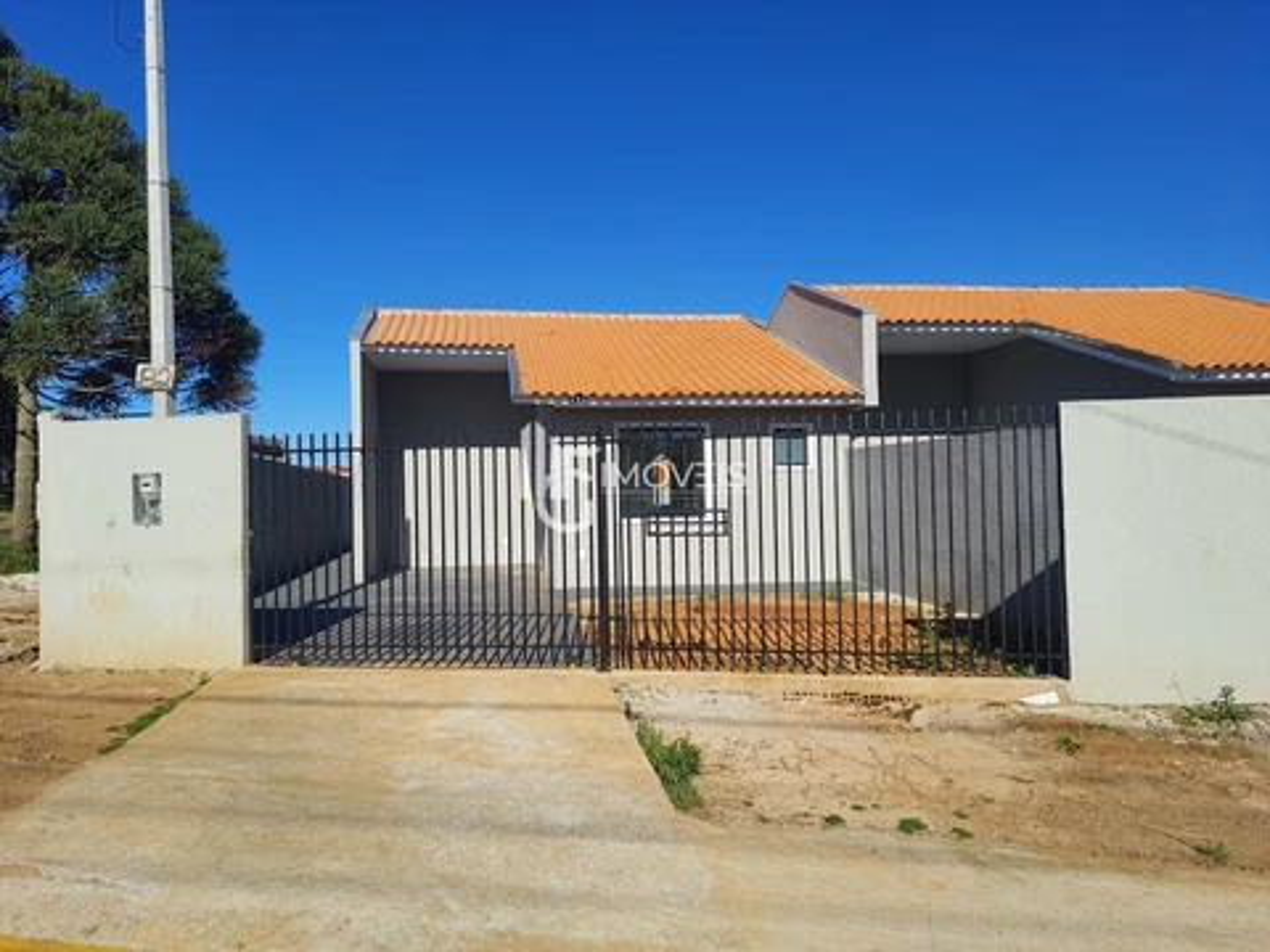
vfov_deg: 56.8
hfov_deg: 71.6
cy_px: 476
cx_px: 635
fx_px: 881
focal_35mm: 24
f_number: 1.8
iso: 50
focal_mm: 5.23
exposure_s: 1/1796
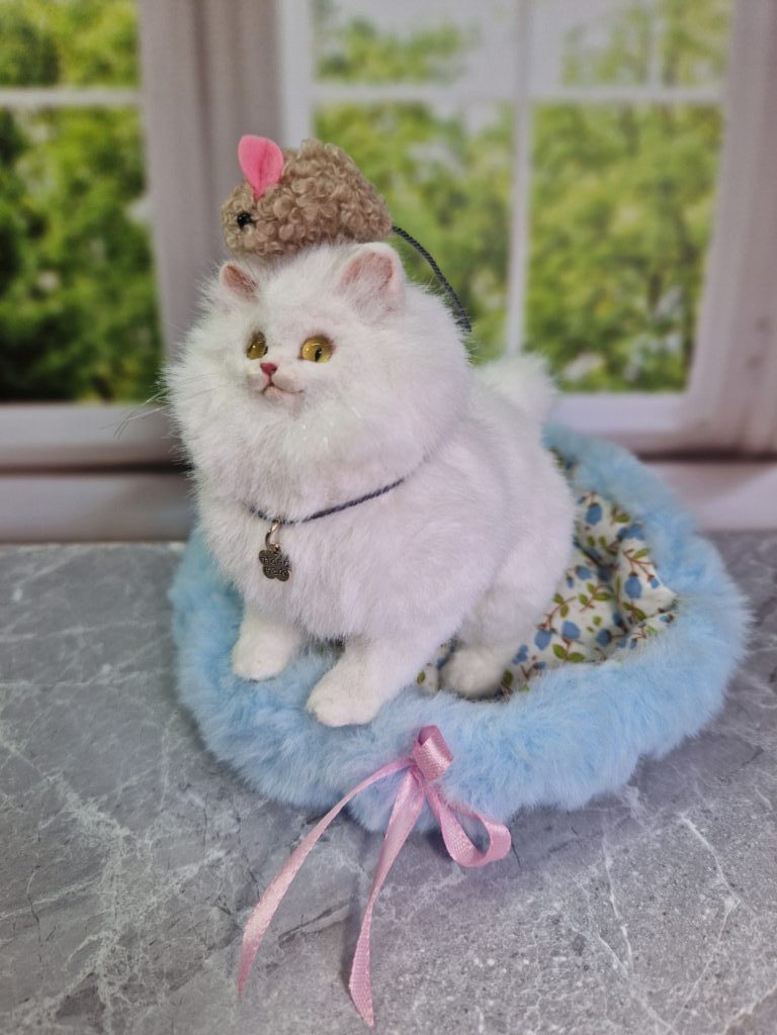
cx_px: 388
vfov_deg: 73.9
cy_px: 518
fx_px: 688
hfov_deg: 58.9
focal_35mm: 23
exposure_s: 1/180
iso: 50
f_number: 1.8
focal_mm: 5.4
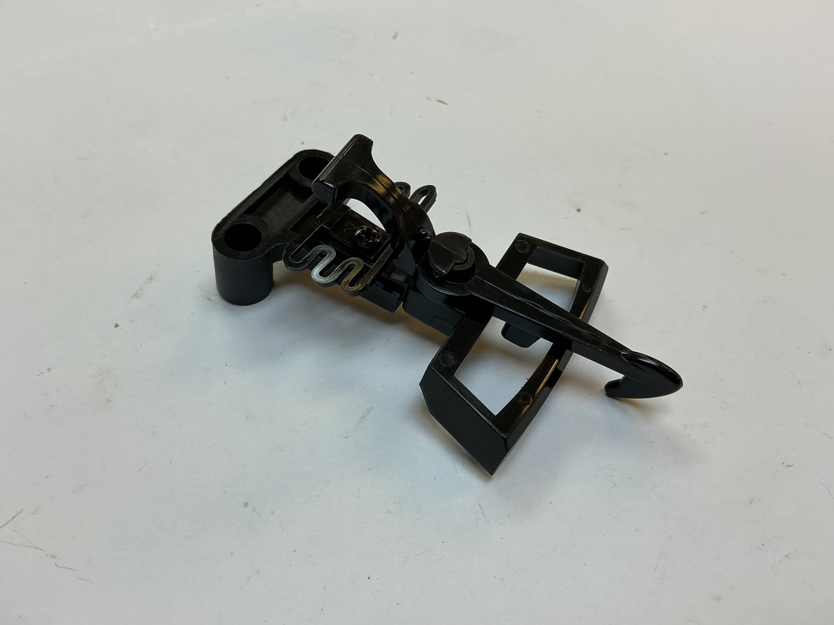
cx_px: 420
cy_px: 308
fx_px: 723
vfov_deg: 46.8
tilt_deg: -50.5
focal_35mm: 30
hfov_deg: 60.0
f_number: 1.8
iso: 20
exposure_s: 1/100
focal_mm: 3
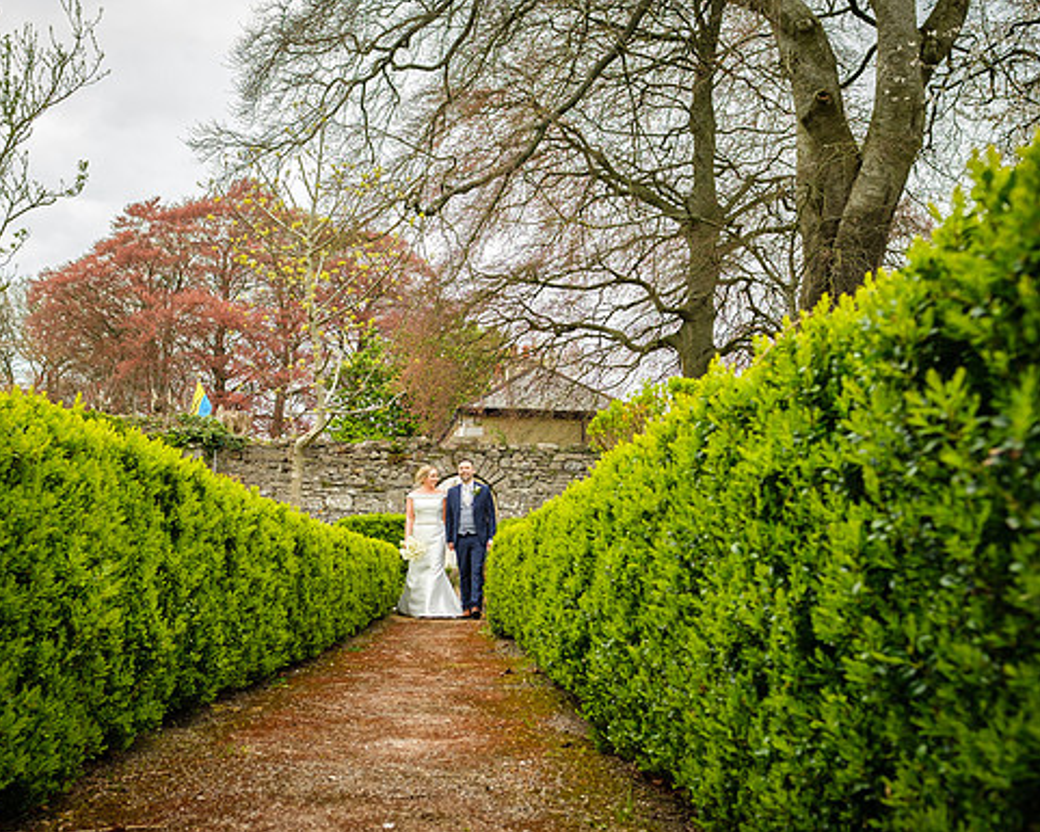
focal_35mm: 33
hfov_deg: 54.0
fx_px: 1016
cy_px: 492
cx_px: 443
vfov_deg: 44.4
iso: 200
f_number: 4
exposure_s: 1/200
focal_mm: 16
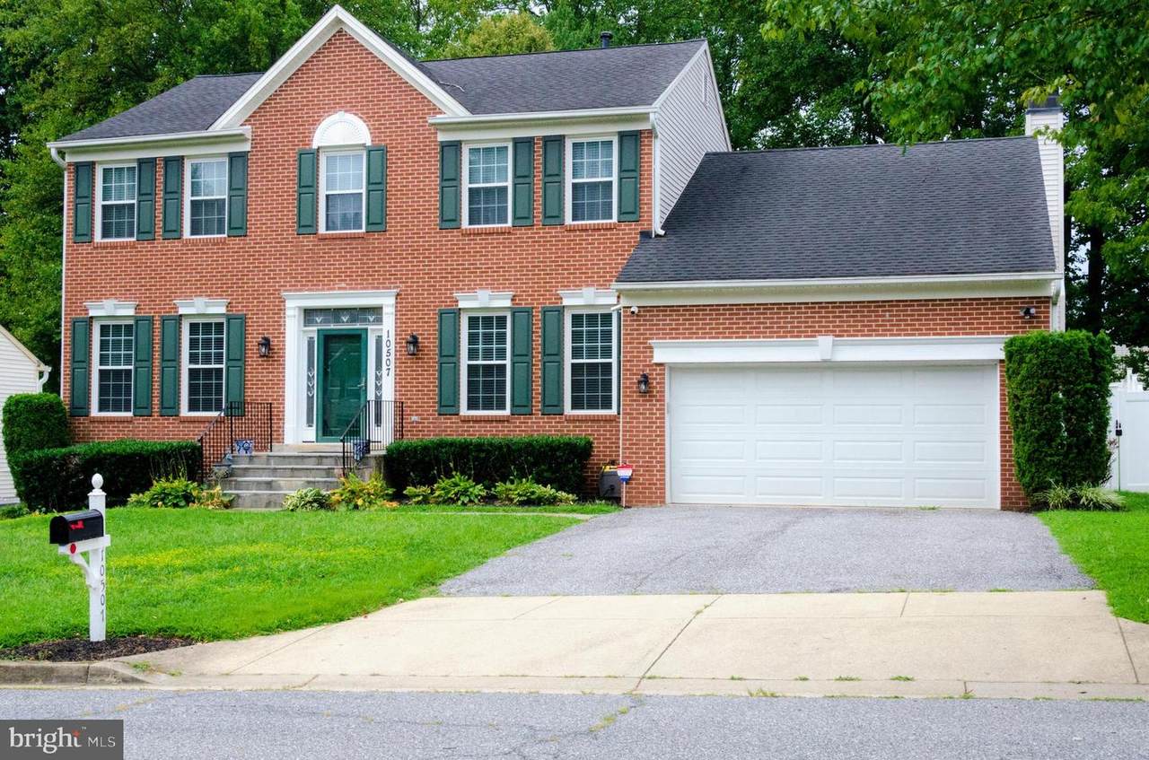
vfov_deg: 31.7
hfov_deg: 46.5
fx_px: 1337
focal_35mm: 42
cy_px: 380
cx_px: 574
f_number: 16
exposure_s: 1/500
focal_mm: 28
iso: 1250
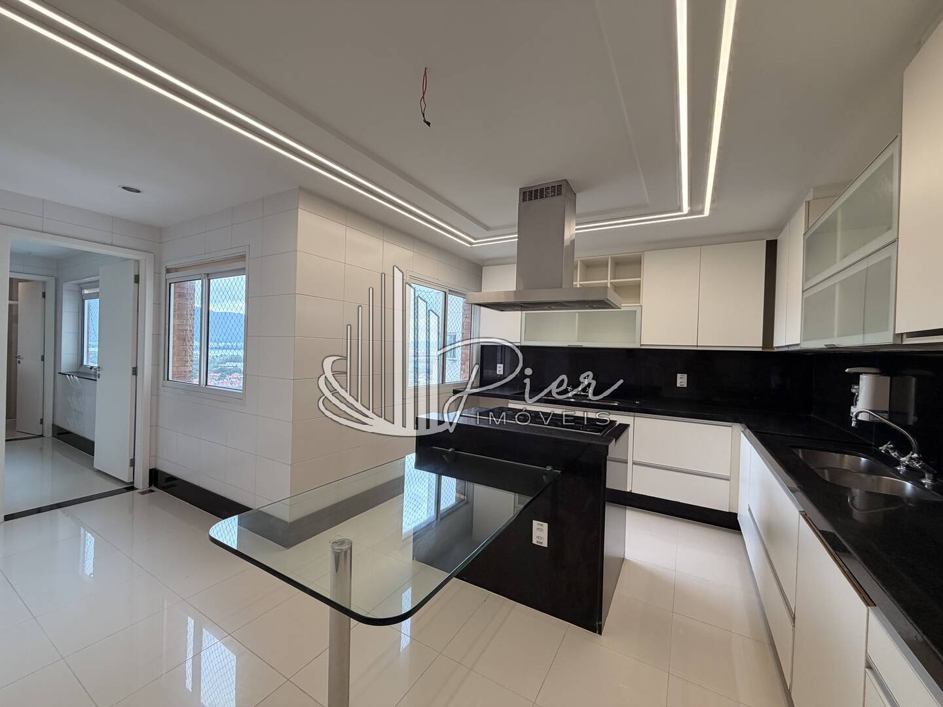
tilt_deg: -0.6
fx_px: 381
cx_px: 472
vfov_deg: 85.7
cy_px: 354
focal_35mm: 14
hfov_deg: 102.1
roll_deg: -1.5
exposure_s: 1/120
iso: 160
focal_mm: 2.22
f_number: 2.2
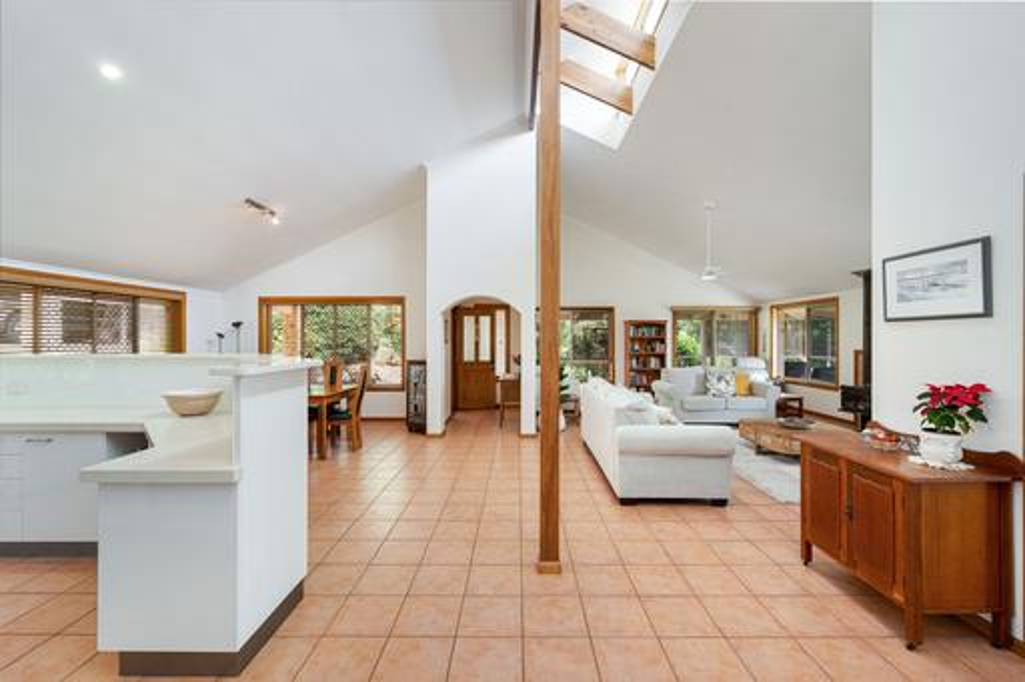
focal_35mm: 15
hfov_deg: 100.4
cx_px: 512
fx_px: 427
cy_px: 341
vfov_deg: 77.3
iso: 200
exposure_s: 1/4
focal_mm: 15
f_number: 8
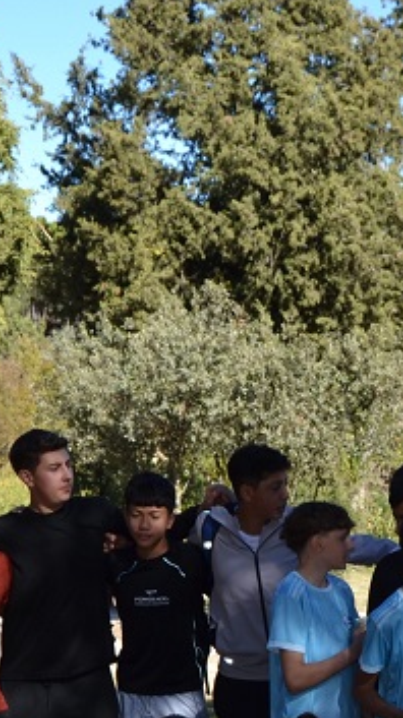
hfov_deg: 11.5
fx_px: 1951
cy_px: 631
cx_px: 533
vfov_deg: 20.5
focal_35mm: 102
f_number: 7.1
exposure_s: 1/200
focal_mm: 23
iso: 100
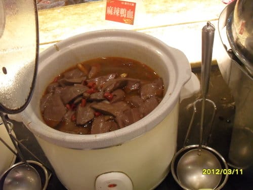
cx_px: 126
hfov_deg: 52.6
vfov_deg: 40.7
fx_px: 256
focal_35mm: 35
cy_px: 95
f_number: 2.8
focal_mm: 6.2
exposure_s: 1/30
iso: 320
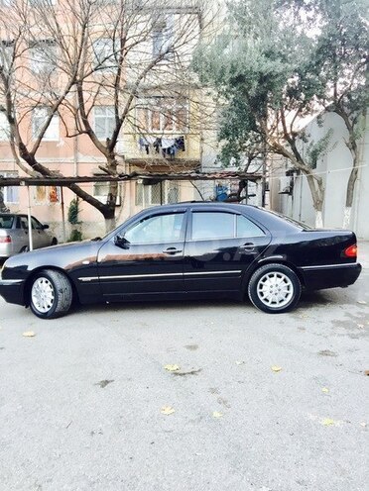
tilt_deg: -5.8
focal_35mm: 29
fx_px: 412
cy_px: 246
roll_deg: -1.0
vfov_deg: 61.7
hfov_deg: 48.2
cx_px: 184
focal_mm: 4.15
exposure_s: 1/33
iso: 80
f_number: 2.2
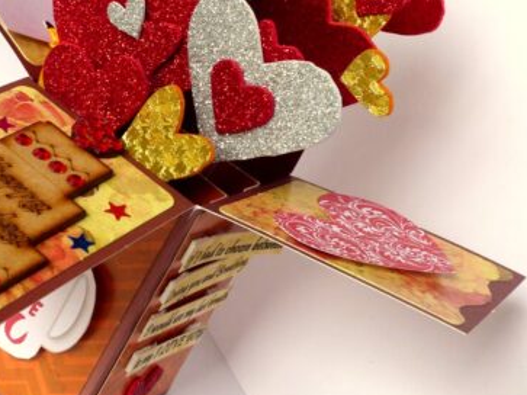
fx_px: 1233
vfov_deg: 18.1
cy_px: 116
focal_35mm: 81
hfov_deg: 24.1
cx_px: 197
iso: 100
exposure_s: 1/125
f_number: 4
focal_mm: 8.7
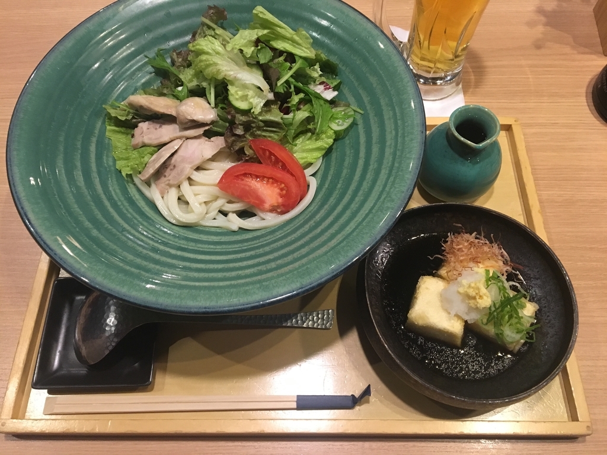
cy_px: 228
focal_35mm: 29
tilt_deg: -63.3
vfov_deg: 48.2
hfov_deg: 61.7
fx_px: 509
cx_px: 304
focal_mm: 4.15
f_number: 2.2
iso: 200
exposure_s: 1/30
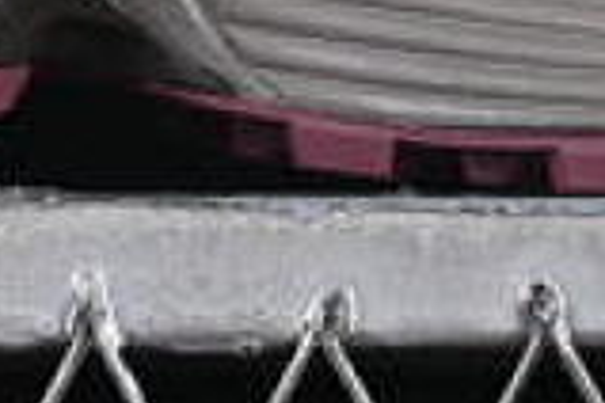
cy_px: -658
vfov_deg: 2.7
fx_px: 8587
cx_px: 323
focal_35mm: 511
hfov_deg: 4.0
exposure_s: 1/80
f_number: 7.1
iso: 160
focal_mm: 50
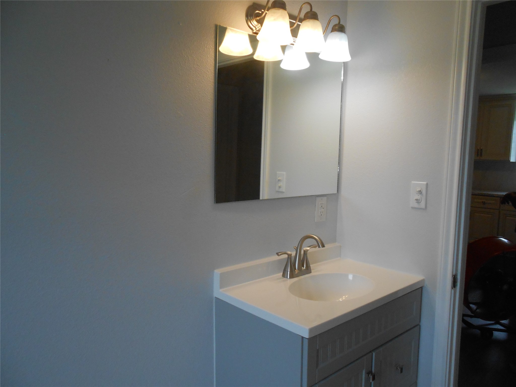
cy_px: 194
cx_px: 258
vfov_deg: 53.1
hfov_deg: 67.3
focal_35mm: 26
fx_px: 388
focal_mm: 4.6
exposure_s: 1/250
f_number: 3.5
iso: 320
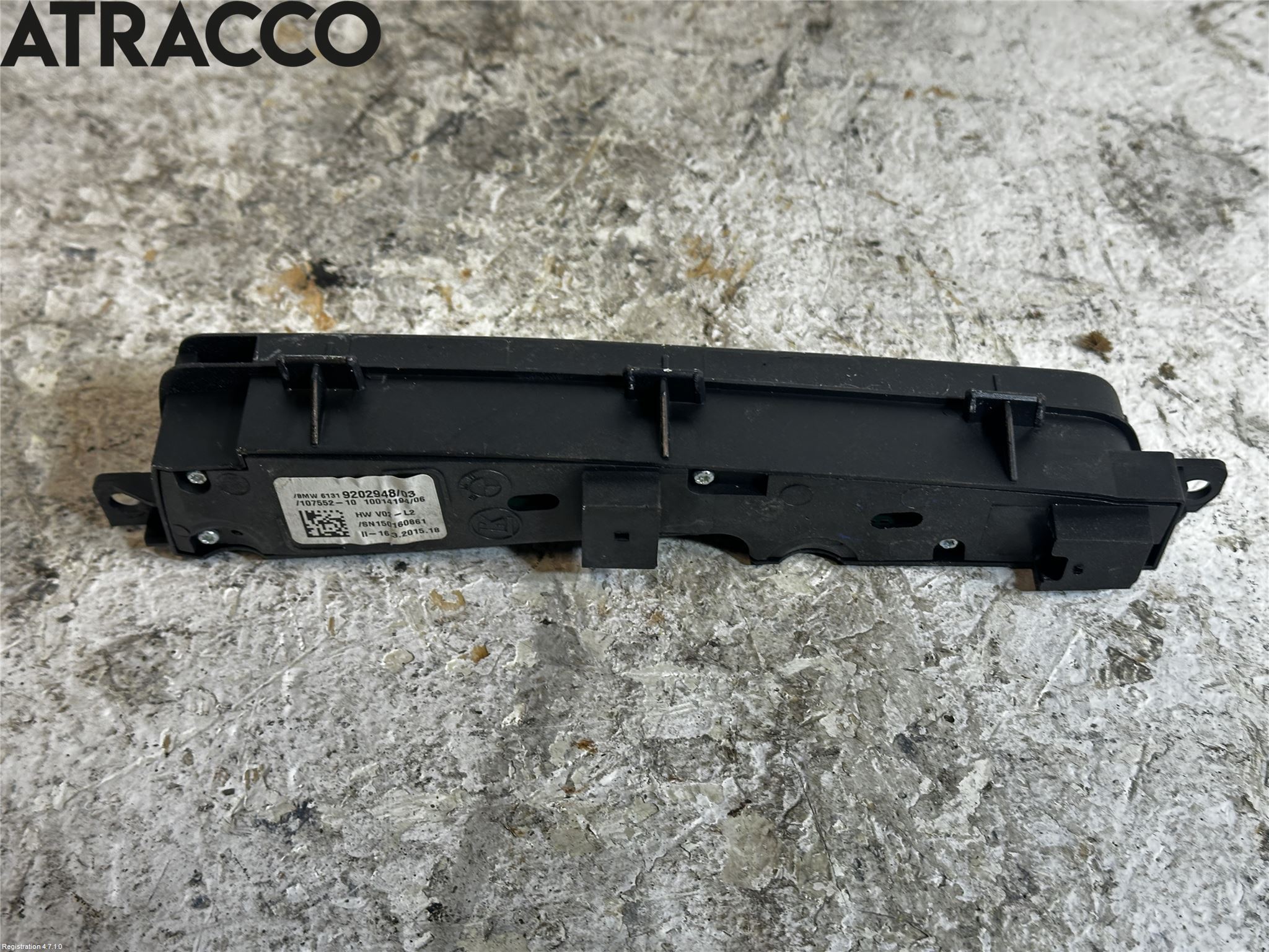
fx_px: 1760
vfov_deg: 30.3
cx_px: 634
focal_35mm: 48
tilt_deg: -46.3
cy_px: 476
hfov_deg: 39.7
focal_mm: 6.86
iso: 100
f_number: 1.78
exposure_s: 1/50
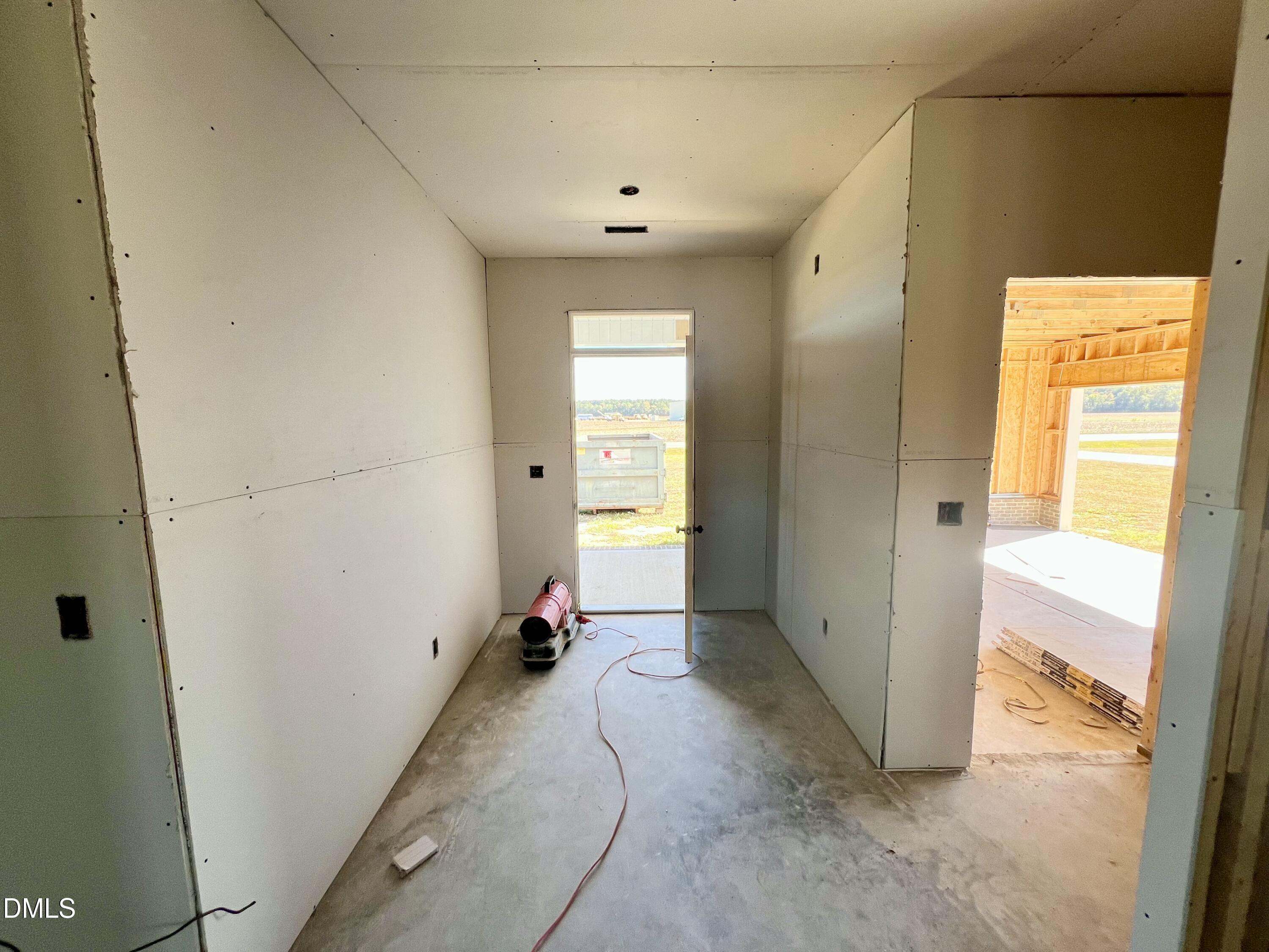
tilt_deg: -7.7
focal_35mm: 13
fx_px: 477
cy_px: 476
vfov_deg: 89.9
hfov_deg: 106.2
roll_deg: +1.2
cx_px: 634
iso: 32
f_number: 1.8
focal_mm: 1.57
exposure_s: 1/99
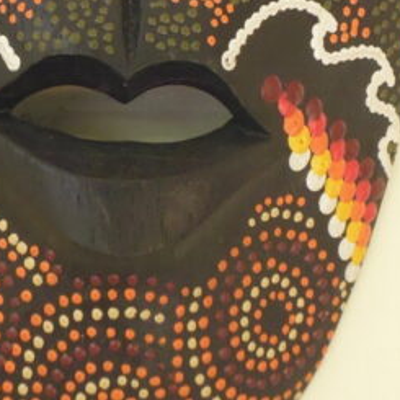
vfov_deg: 13.3
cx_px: 134
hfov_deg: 13.6
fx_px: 1673
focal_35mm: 128
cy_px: -48
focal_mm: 9.2
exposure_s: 1/80
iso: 400
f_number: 4.1
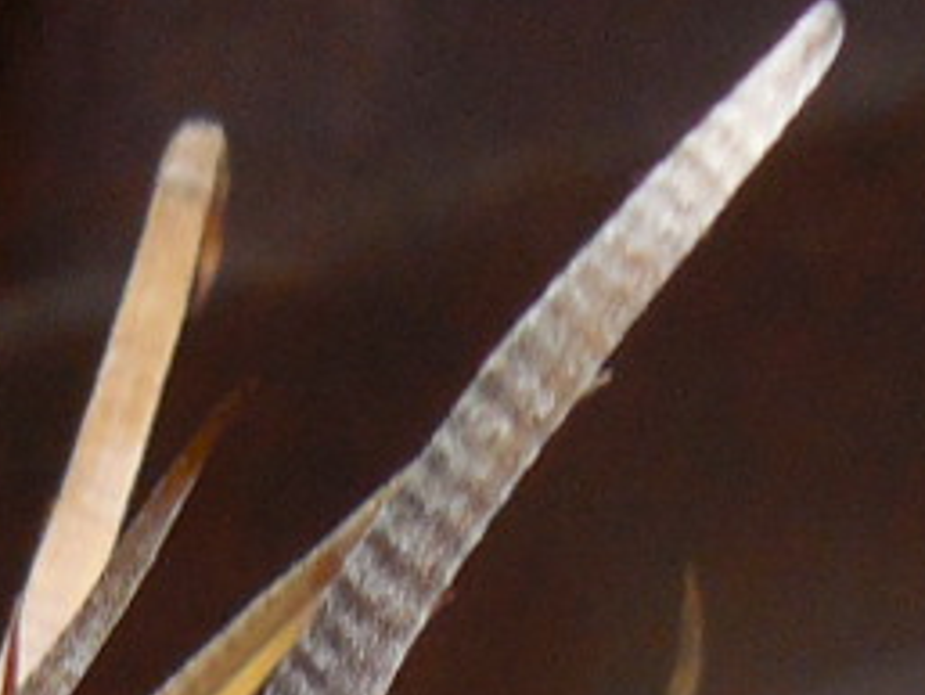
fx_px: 5160
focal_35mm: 193
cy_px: 2060
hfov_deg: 10.2
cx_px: 0
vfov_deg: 6.9
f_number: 3.6
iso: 250
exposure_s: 1/30
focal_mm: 5.6
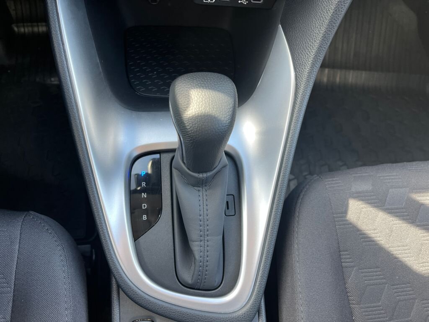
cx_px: 214
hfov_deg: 67.3
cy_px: 161
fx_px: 322
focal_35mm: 26
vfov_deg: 53.1
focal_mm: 5.1
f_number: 1.6
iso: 80
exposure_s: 1/121
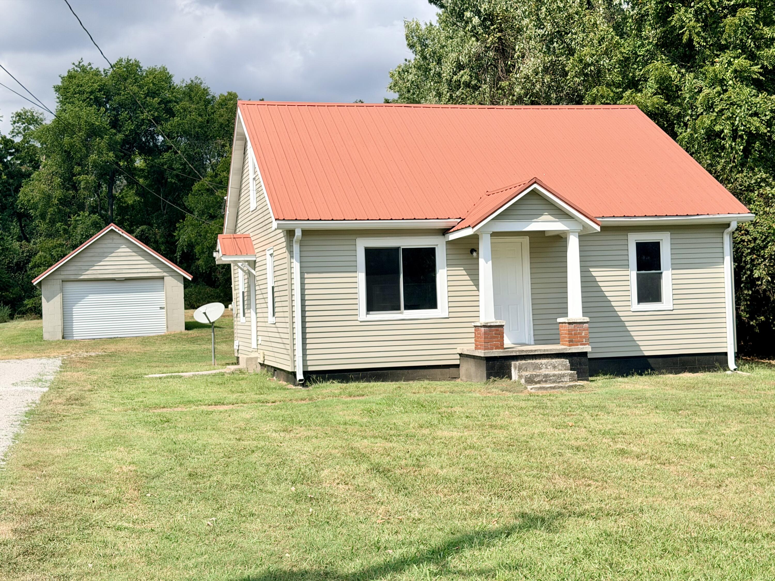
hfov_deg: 39.7
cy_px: 290
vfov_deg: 30.3
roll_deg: +1.9
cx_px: 388
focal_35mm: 48
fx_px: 1075
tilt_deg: +0.5
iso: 64
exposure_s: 1/6024
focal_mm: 6.76
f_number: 1.78
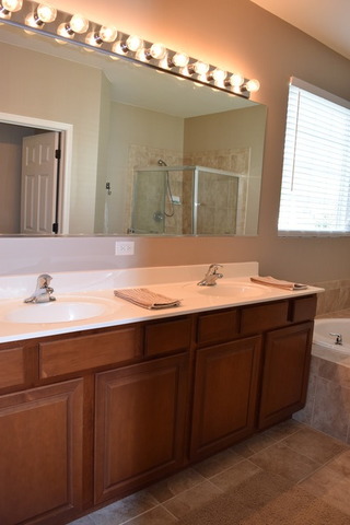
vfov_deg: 67.4
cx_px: 175
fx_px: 394
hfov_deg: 47.9
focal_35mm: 27
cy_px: 262
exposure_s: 1/125
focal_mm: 18
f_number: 5.6
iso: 800
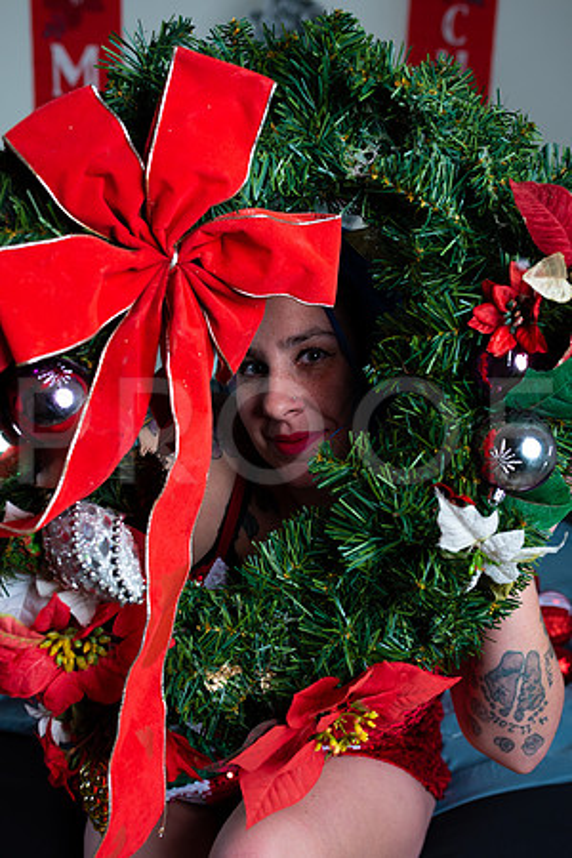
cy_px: 429
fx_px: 834
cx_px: 286
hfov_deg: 37.9
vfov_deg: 54.4
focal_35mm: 35
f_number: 5
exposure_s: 1/640
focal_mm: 35
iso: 400
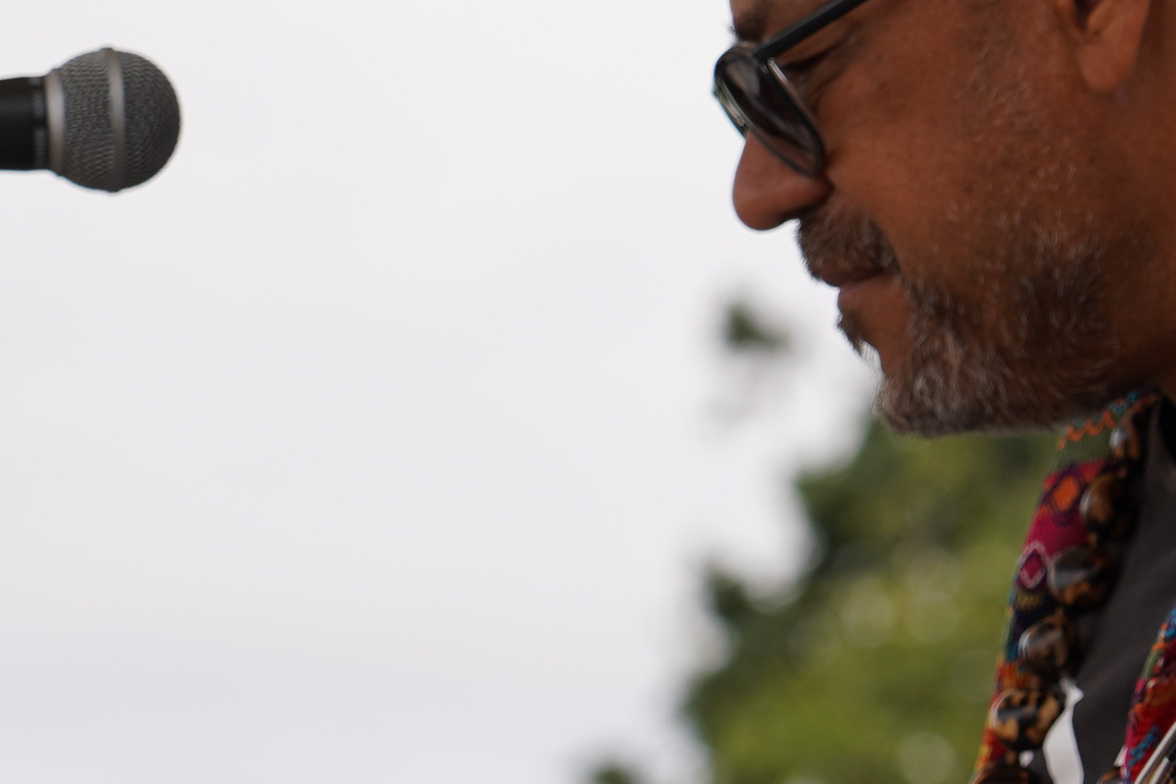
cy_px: 95
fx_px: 11302
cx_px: 1029
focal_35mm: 346
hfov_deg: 5.9
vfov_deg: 4.0
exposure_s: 1/320
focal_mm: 105
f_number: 5.6
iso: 100
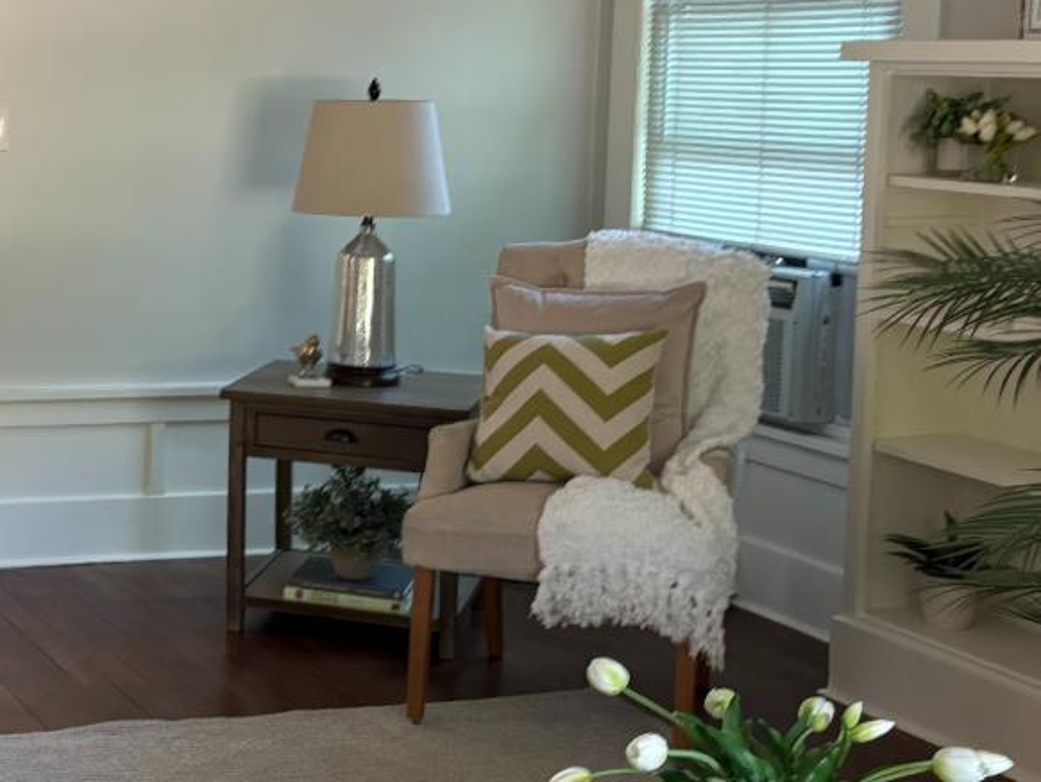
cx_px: 7
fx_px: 2016
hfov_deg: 27.4
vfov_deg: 21.8
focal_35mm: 67
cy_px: 214
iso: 125
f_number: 1.6
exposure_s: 1/60
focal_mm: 5.96
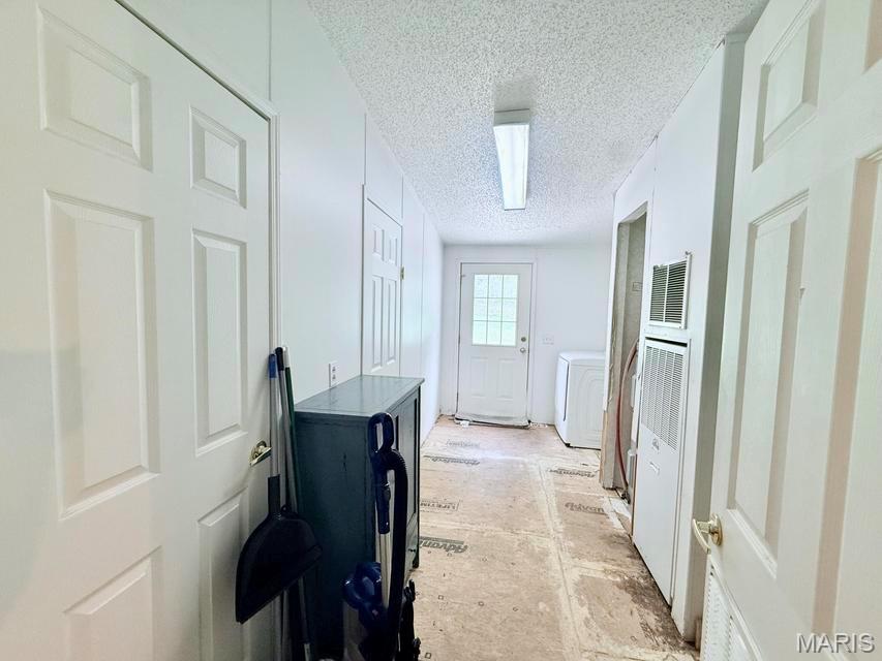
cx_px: 441
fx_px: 357
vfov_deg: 85.7
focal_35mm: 14
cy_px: 330
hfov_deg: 102.1
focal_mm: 2.22
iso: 250
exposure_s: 1/120
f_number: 2.2
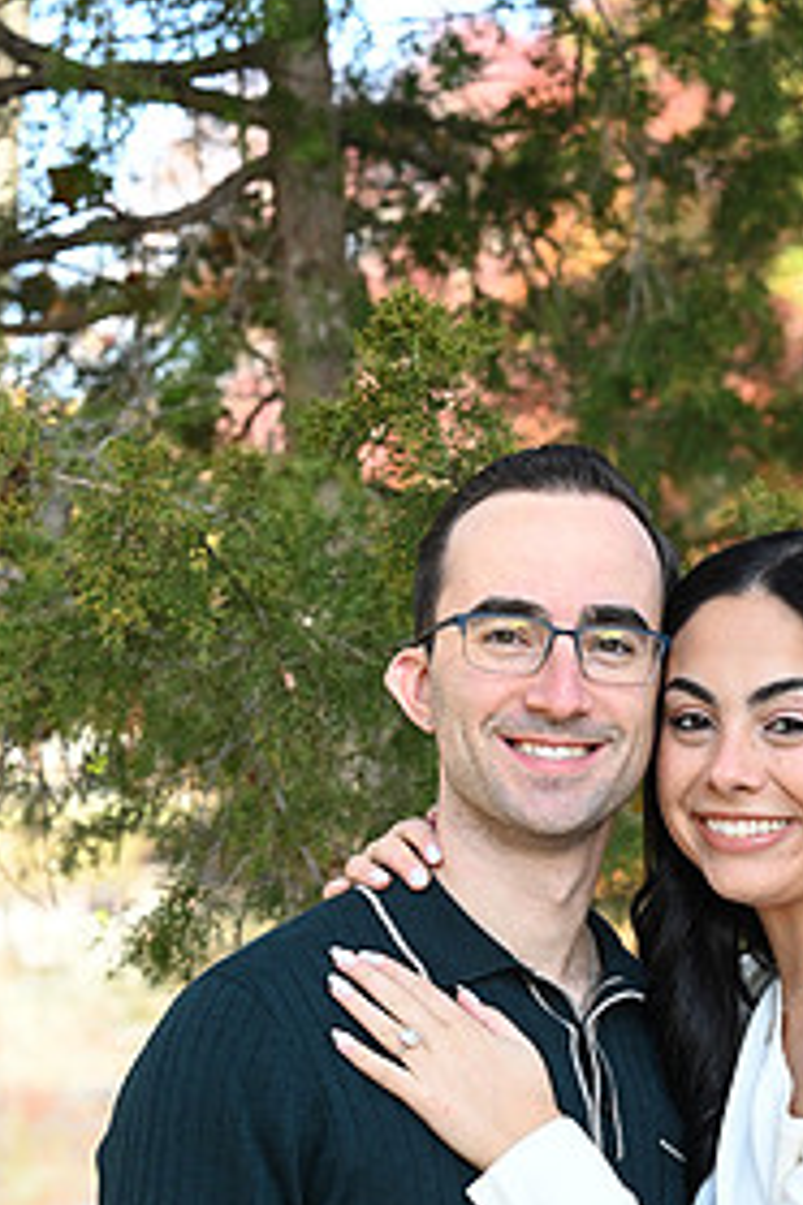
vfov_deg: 11.5
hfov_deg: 7.8
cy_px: 1235
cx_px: 568
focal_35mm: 177
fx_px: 5922
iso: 320
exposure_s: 1/160
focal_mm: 85
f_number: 6.3
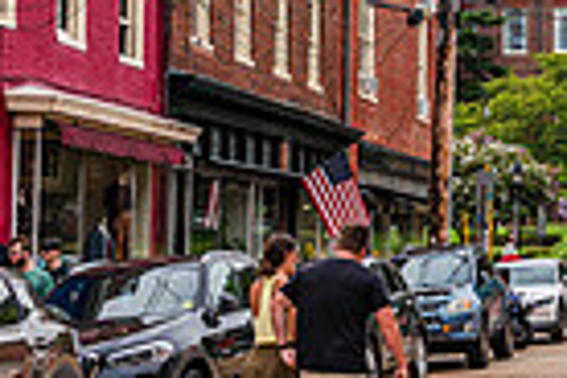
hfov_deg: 16.7
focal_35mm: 120
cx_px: 551
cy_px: 43
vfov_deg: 11.4
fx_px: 1890
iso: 64
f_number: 8
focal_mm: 28
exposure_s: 1/200
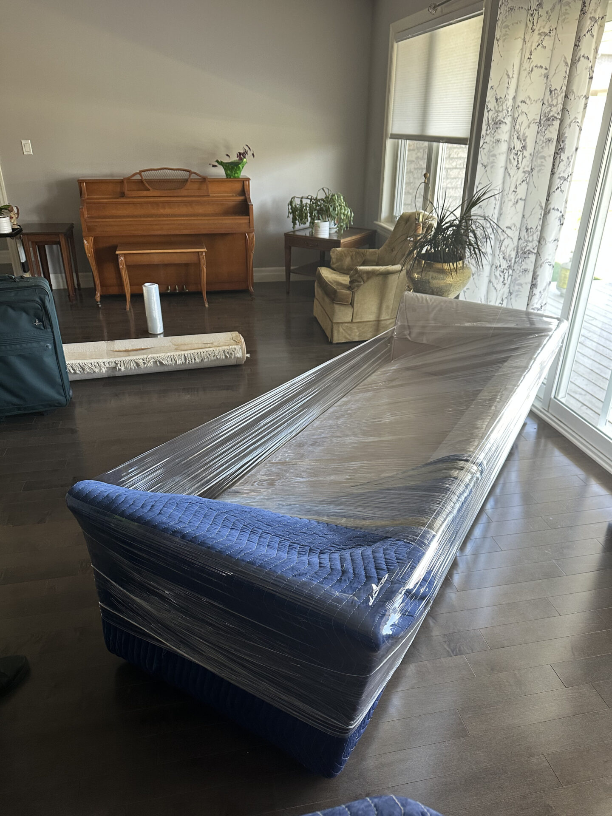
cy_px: 408
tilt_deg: -25.8
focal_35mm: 24
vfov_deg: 71.6
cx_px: 306
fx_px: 566
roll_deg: -0.4
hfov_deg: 56.8
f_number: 1.78
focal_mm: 6.86
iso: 250
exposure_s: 1/100
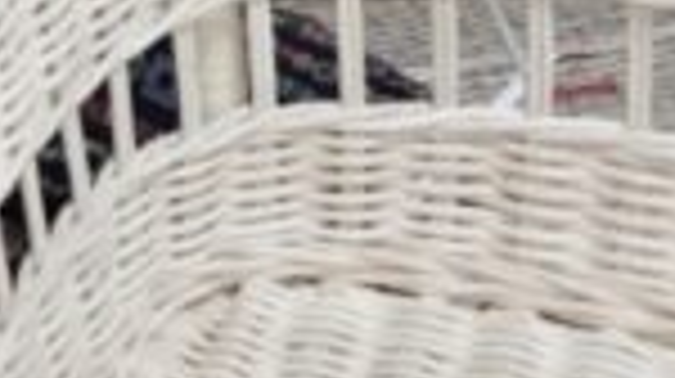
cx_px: -176
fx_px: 5046
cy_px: -1037
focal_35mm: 282
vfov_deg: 4.1
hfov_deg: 7.6
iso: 2000
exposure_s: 1/160
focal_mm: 26.3
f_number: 4
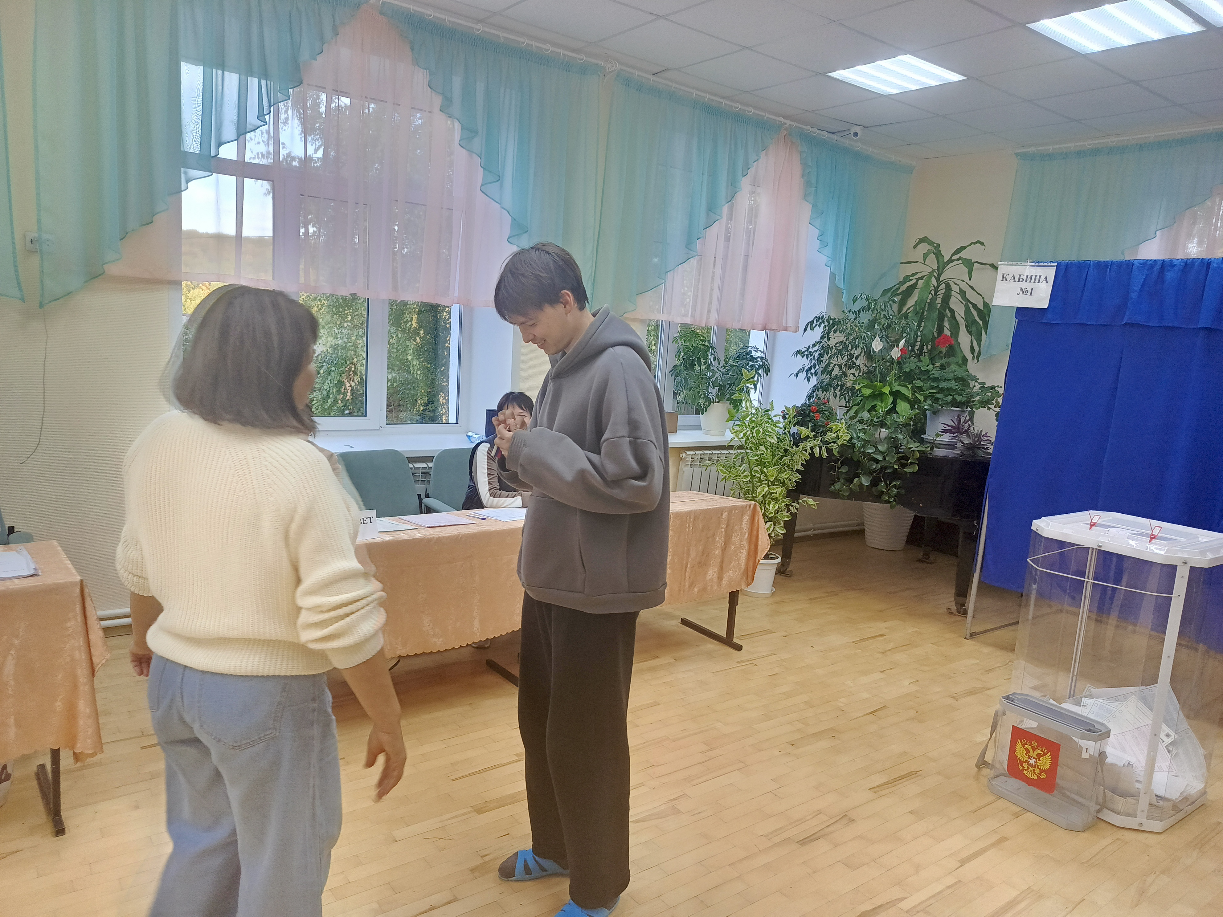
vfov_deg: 58.9
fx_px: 813
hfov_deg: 73.9
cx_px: 612
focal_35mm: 23
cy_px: 458
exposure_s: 1/50
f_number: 1.75
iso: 525
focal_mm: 5.25
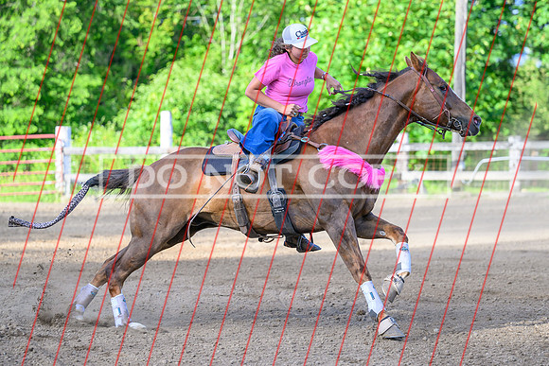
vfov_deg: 11.6
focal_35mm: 118
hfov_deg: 17.3
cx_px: 251
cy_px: 161
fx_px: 1803
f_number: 2.8
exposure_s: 1/2500
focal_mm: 102
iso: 720
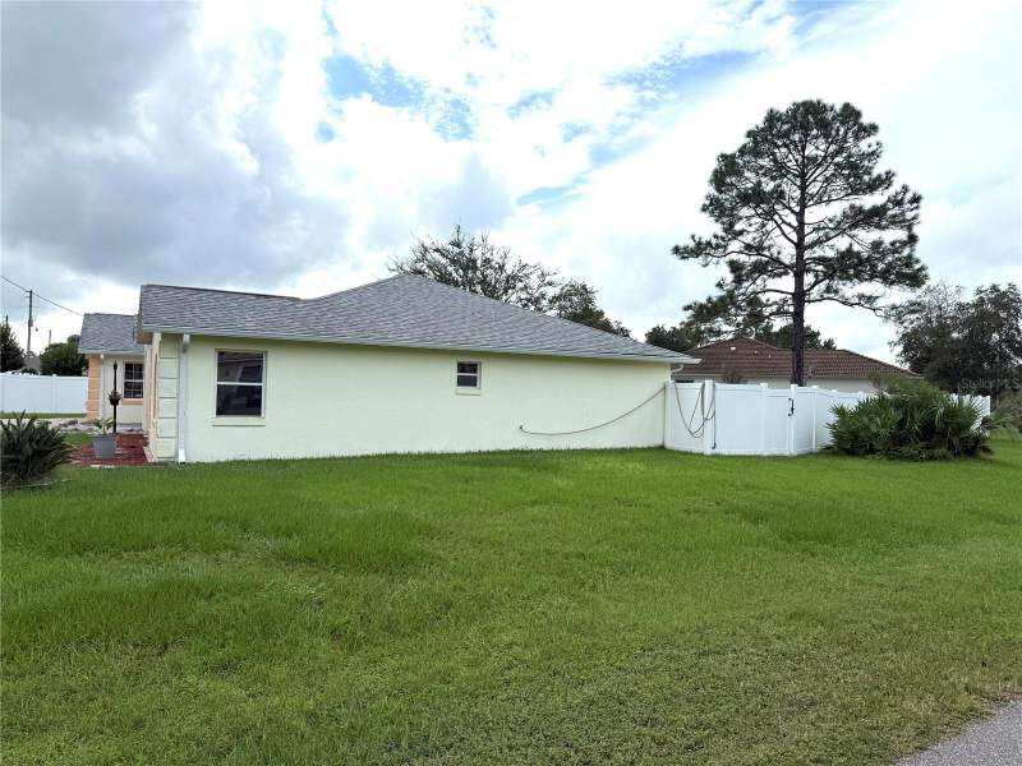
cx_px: 511
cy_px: 383
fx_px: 709
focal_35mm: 24
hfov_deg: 71.6
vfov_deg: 56.8
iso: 80
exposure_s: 1/7353
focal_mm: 6.76
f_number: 1.78
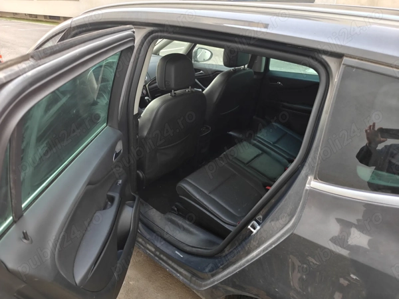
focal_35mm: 23
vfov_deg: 58.9
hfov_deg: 73.9
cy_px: 150
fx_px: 265
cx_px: 200
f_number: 1.6
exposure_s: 1/223
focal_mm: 6.06
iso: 500
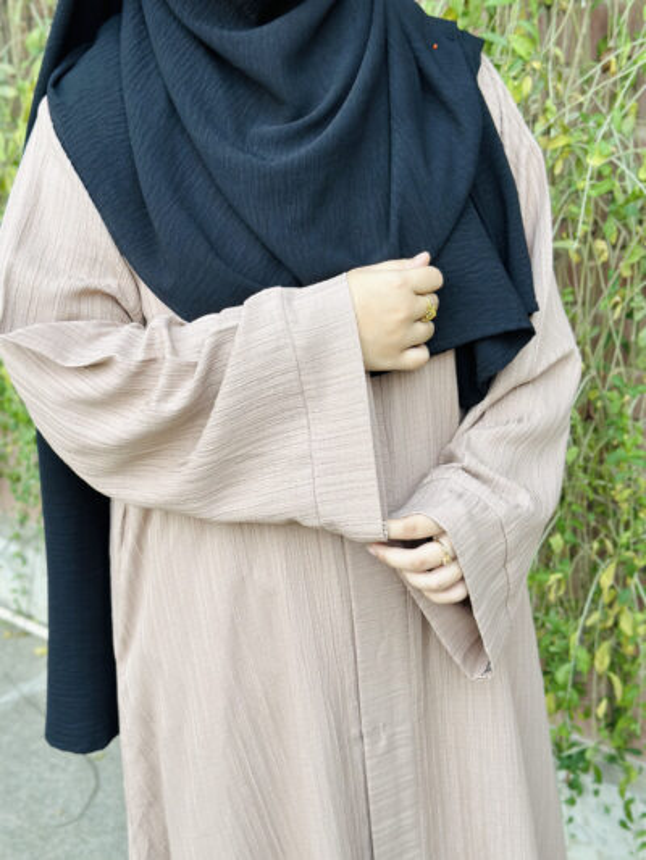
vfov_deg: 39.6
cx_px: 323
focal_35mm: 48
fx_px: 1194
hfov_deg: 30.3
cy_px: 430
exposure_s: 1/69
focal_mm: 6.86
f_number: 1.78
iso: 125
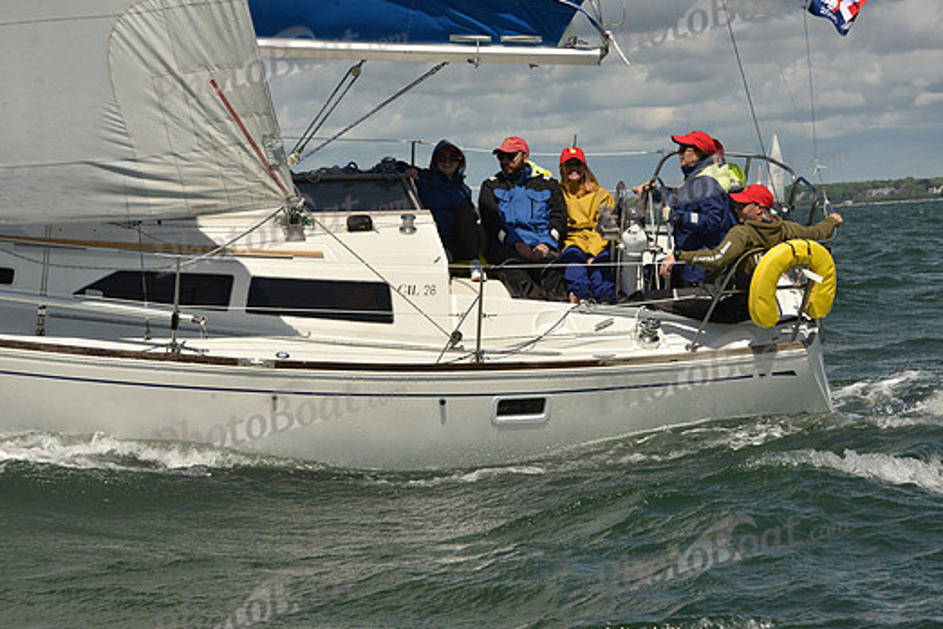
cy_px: 299
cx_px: 502
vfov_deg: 8.5
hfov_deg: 12.8
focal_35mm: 161
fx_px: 4217
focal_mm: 145
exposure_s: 1/800
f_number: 14
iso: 320
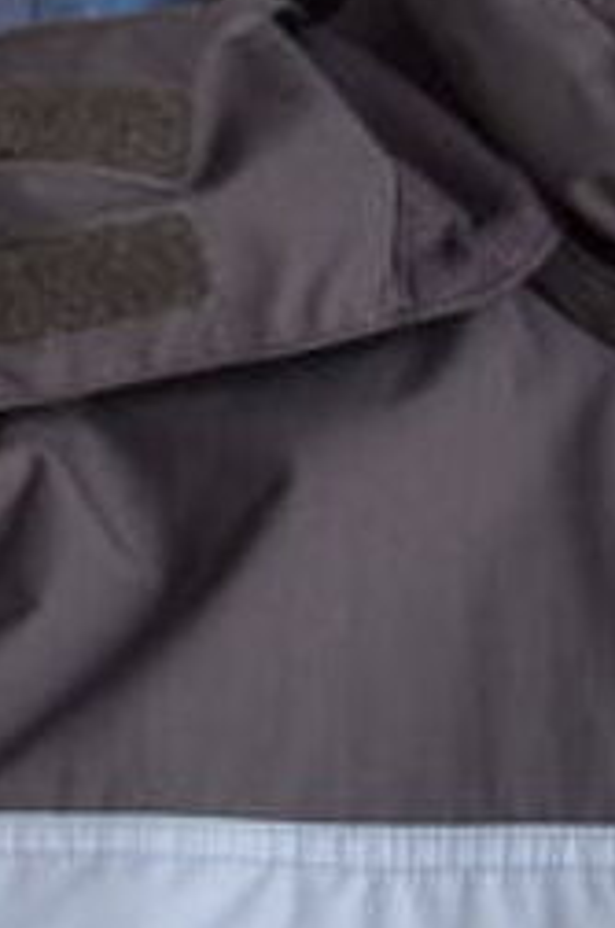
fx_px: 4631
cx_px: 825
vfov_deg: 10.5
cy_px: 1869
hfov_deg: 7.5
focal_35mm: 180
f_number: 4
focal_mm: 20
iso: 560
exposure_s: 1/60
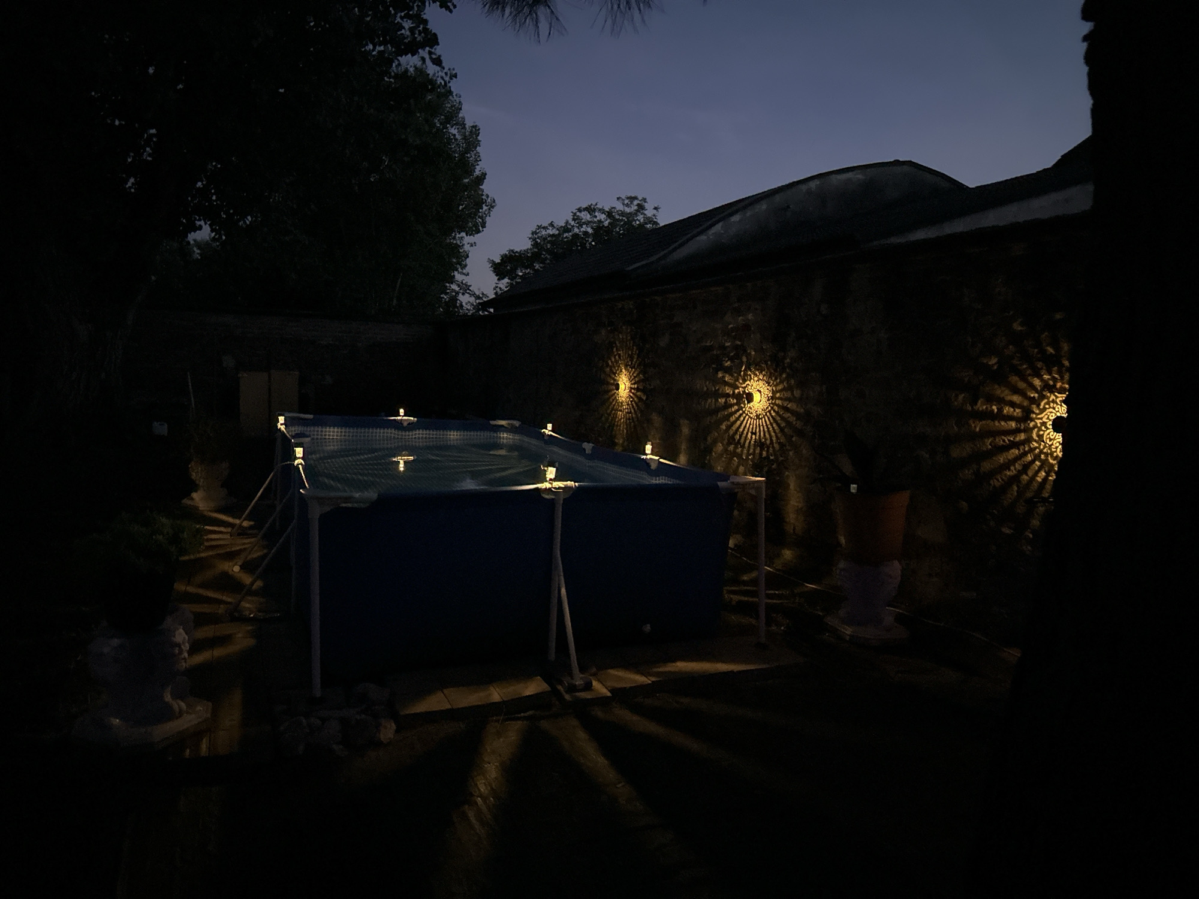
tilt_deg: -6.8
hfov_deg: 71.6
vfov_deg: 56.8
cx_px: 600
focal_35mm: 24
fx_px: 831
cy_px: 450
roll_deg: -1.3
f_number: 1.78
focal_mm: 6.86
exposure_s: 1/15
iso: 12500
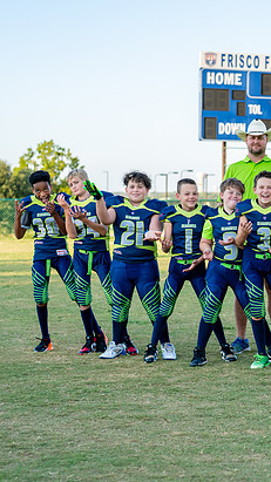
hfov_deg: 12.3
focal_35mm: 96
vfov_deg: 22.2
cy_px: 264
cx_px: 330
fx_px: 1227
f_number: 2.5
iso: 100
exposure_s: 1/400
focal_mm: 50
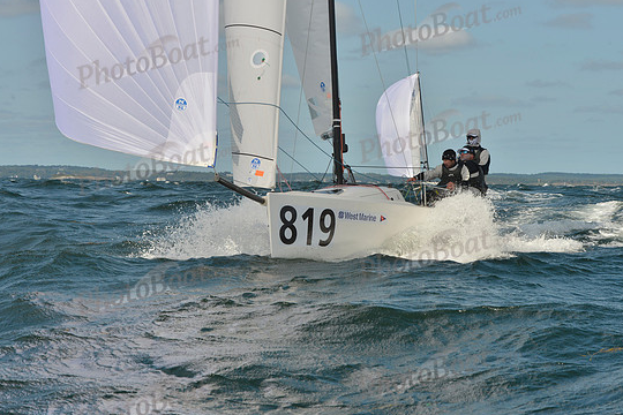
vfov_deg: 13.4
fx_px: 1765
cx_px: 300
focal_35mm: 102
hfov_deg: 20.0
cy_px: 209
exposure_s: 1/1000
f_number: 13
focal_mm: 95
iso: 400
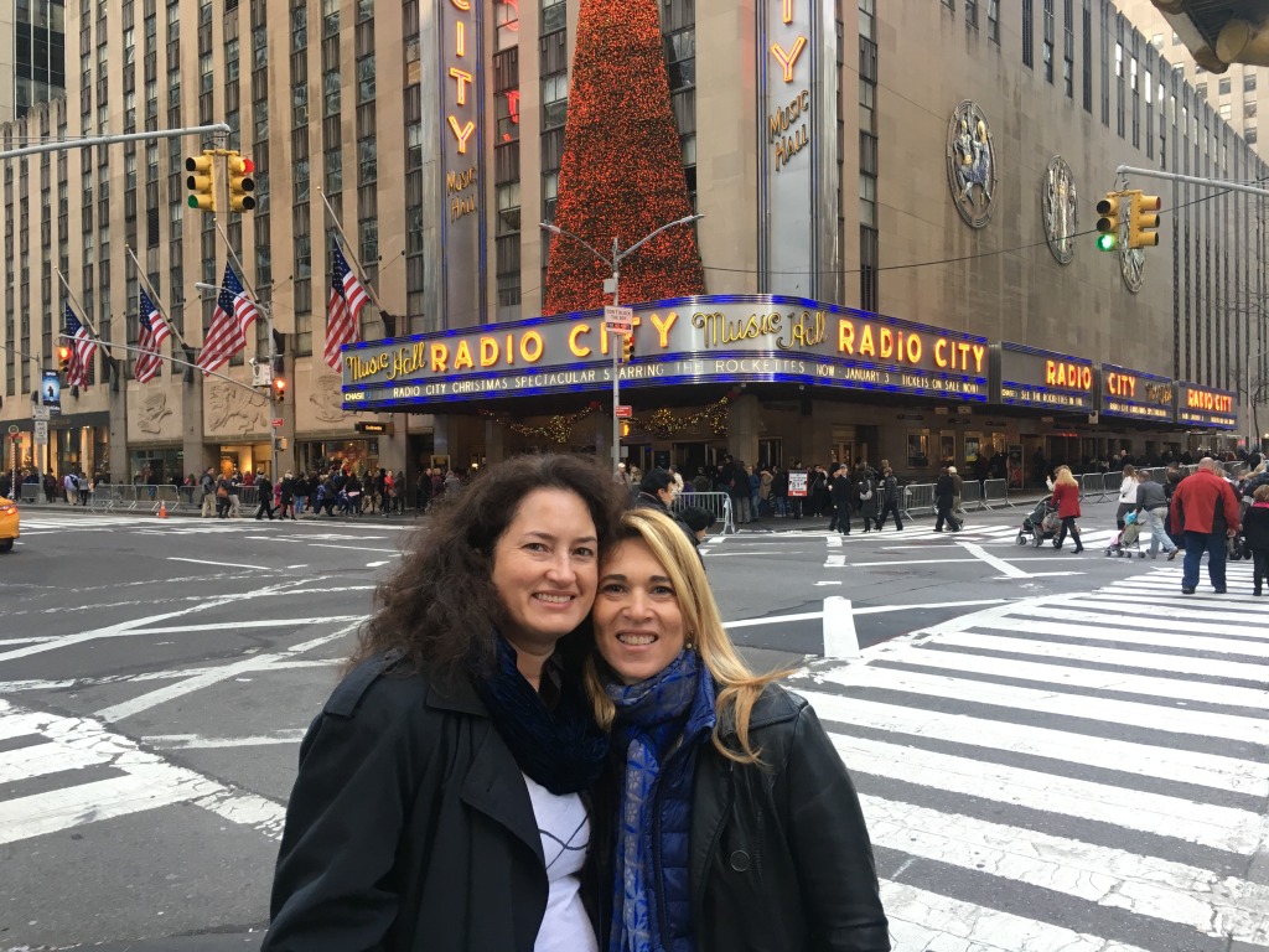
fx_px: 1063
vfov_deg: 48.2
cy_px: 476
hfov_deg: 61.7
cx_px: 634
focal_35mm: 29
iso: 32
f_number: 2.2
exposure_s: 1/30
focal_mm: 4.15
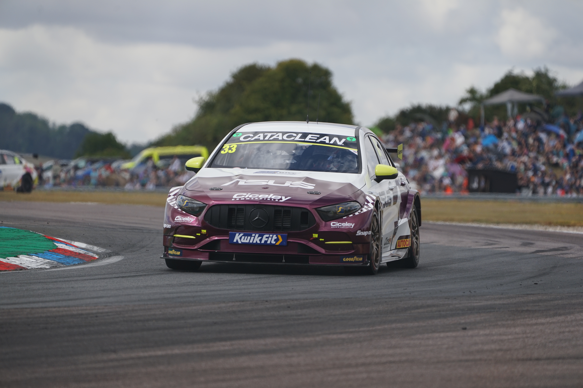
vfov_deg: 3.4
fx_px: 6477
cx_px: 292
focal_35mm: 400
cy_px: 194
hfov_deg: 5.2
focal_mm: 400
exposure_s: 1/1000
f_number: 5.6
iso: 200
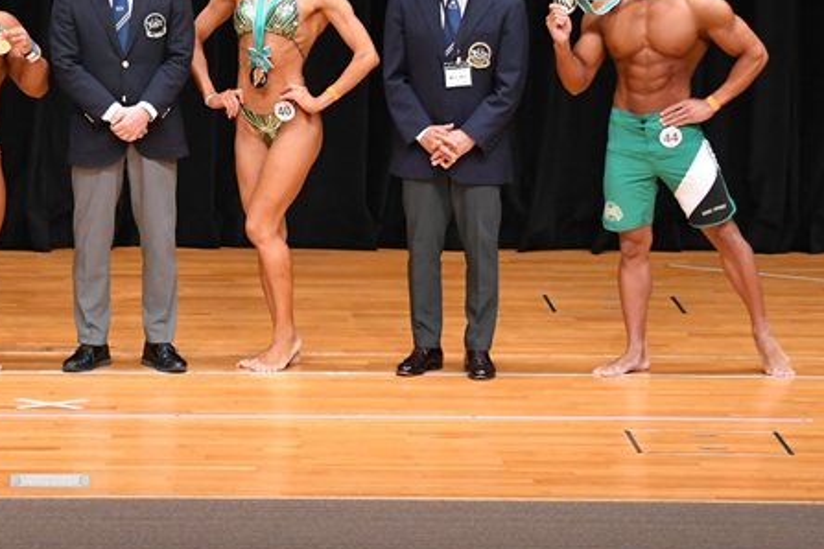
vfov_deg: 4.7
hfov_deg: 7.1
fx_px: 6660
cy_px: 136
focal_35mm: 291
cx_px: 244
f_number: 5.6
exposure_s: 1/400
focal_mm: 112
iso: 4000
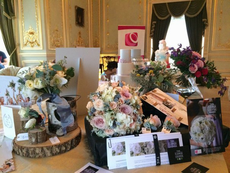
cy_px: 86
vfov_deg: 48.2
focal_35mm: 29
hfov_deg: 61.6
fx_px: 193
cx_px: 115
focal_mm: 4.15
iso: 320
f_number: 2.2
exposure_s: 1/25
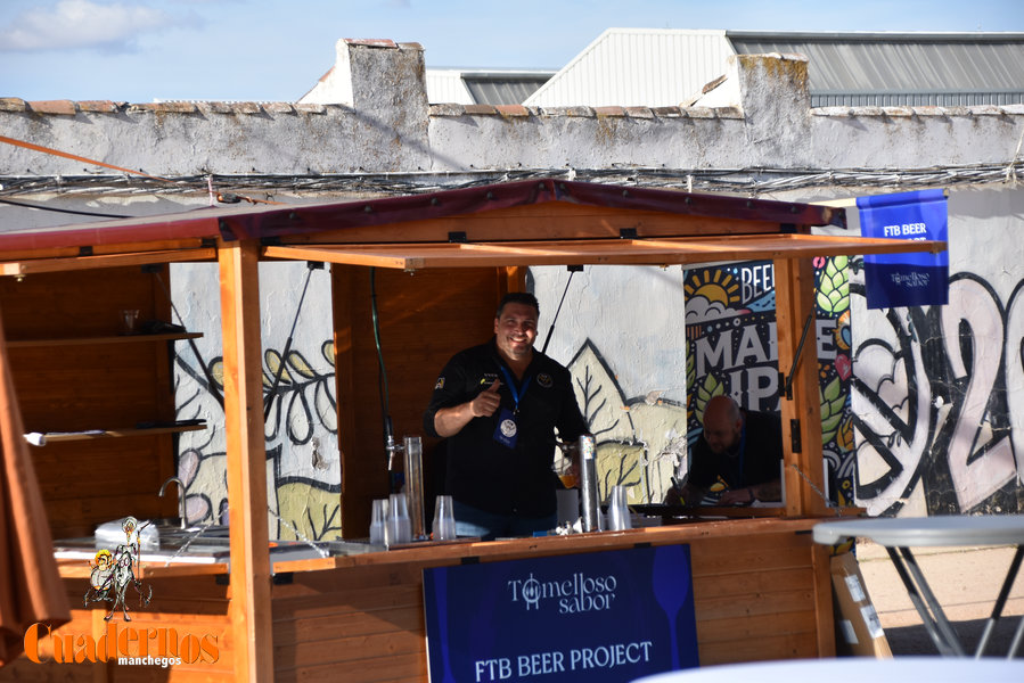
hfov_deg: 17.1
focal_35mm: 120
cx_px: 512
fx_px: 3414
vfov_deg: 11.4
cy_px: 342
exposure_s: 1/1000
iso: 280
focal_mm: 80
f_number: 5.3
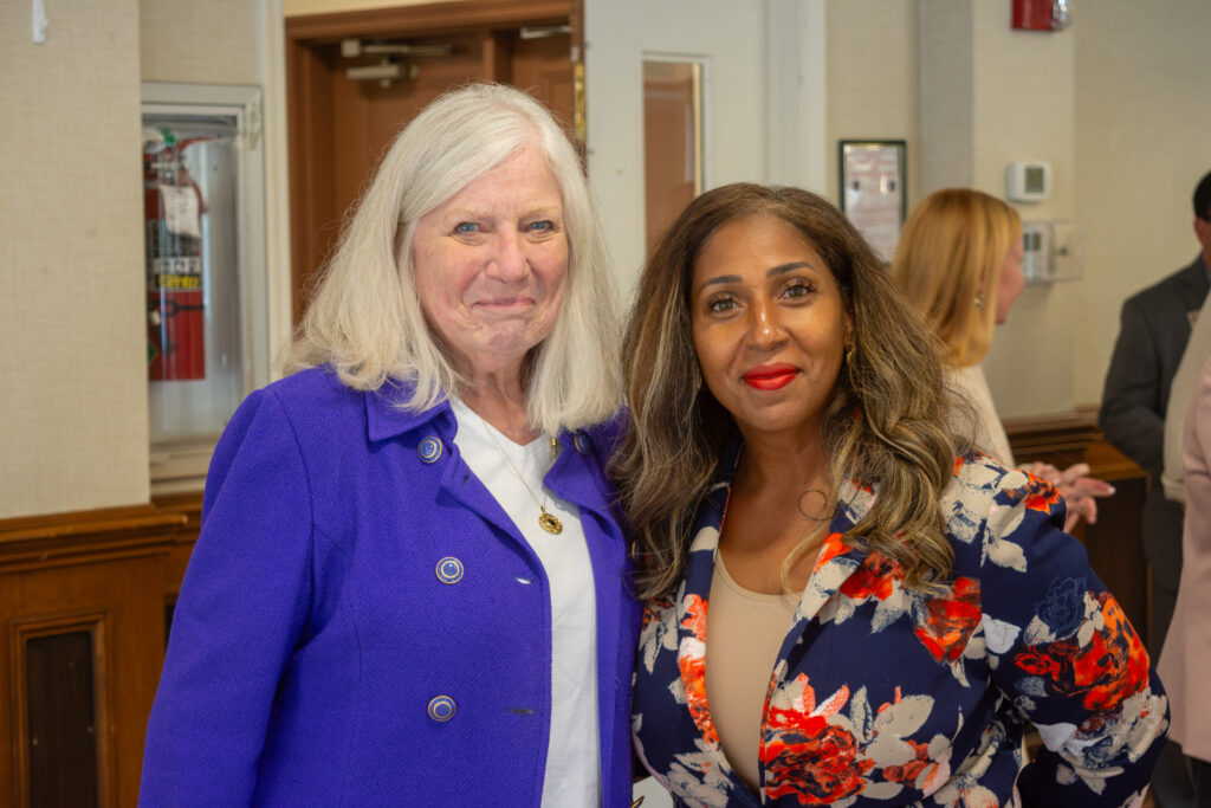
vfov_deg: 16.6
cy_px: 404
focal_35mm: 82
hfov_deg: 24.6
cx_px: 606
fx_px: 2775
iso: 800
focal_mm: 55
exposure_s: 1/60
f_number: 5.6
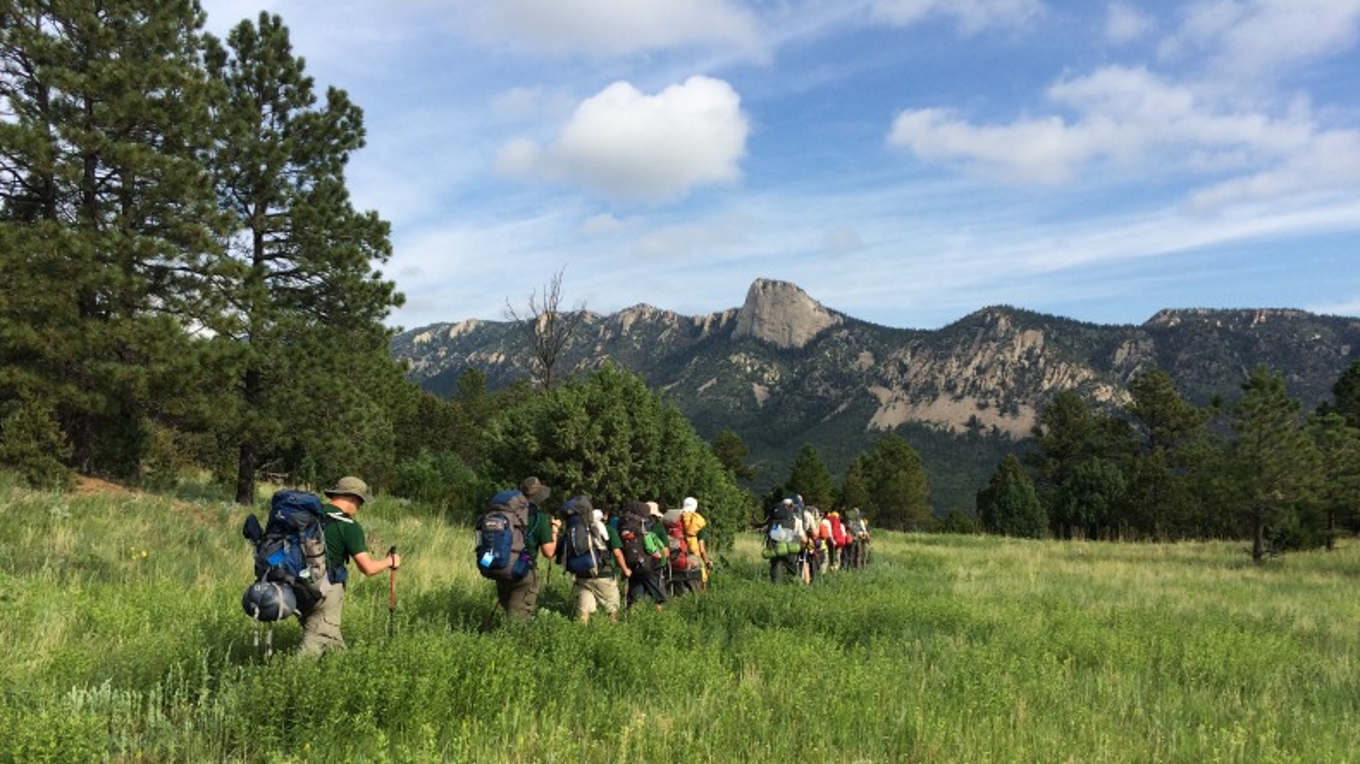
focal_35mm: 32
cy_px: 509
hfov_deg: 61.0
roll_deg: +1.3
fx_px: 1154
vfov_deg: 36.3
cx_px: 673
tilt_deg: -6.8
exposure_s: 1/2160
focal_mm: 4.15
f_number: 2.2
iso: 32
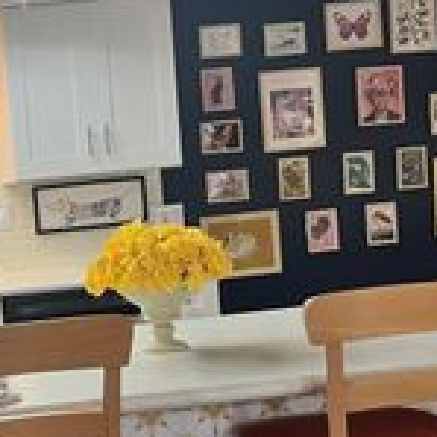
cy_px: 265
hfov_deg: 21.0
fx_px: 1100
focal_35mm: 77
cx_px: -85
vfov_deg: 22.4
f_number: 1.6
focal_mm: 5.1
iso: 80
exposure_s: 1/60
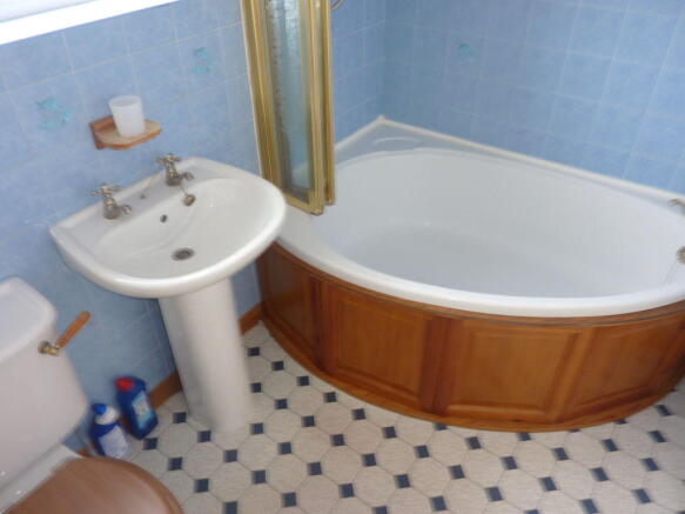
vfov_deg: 54.9
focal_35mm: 25
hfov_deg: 69.4
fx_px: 495
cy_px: 257
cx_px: 342
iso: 100
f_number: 3.3
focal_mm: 4.1
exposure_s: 1/13
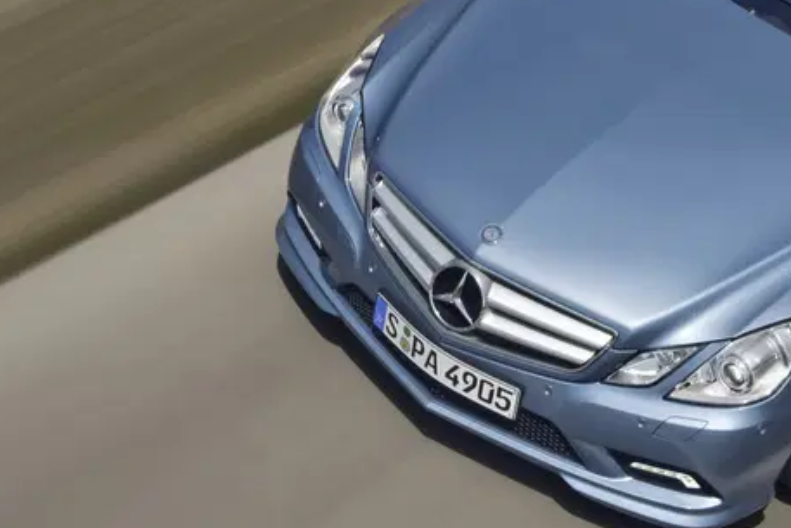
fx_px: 2769
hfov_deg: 16.0
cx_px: 725
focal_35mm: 126
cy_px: 88
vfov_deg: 10.8
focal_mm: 48
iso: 50
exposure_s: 8
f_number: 22
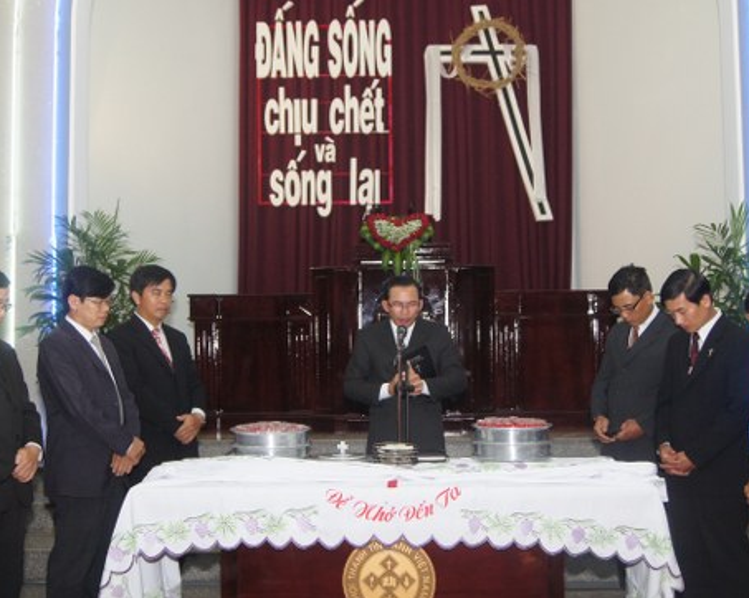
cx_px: 374
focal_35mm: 41
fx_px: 908
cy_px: 301
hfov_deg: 44.8
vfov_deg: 36.5
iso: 800
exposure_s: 1/160
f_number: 4
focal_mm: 24
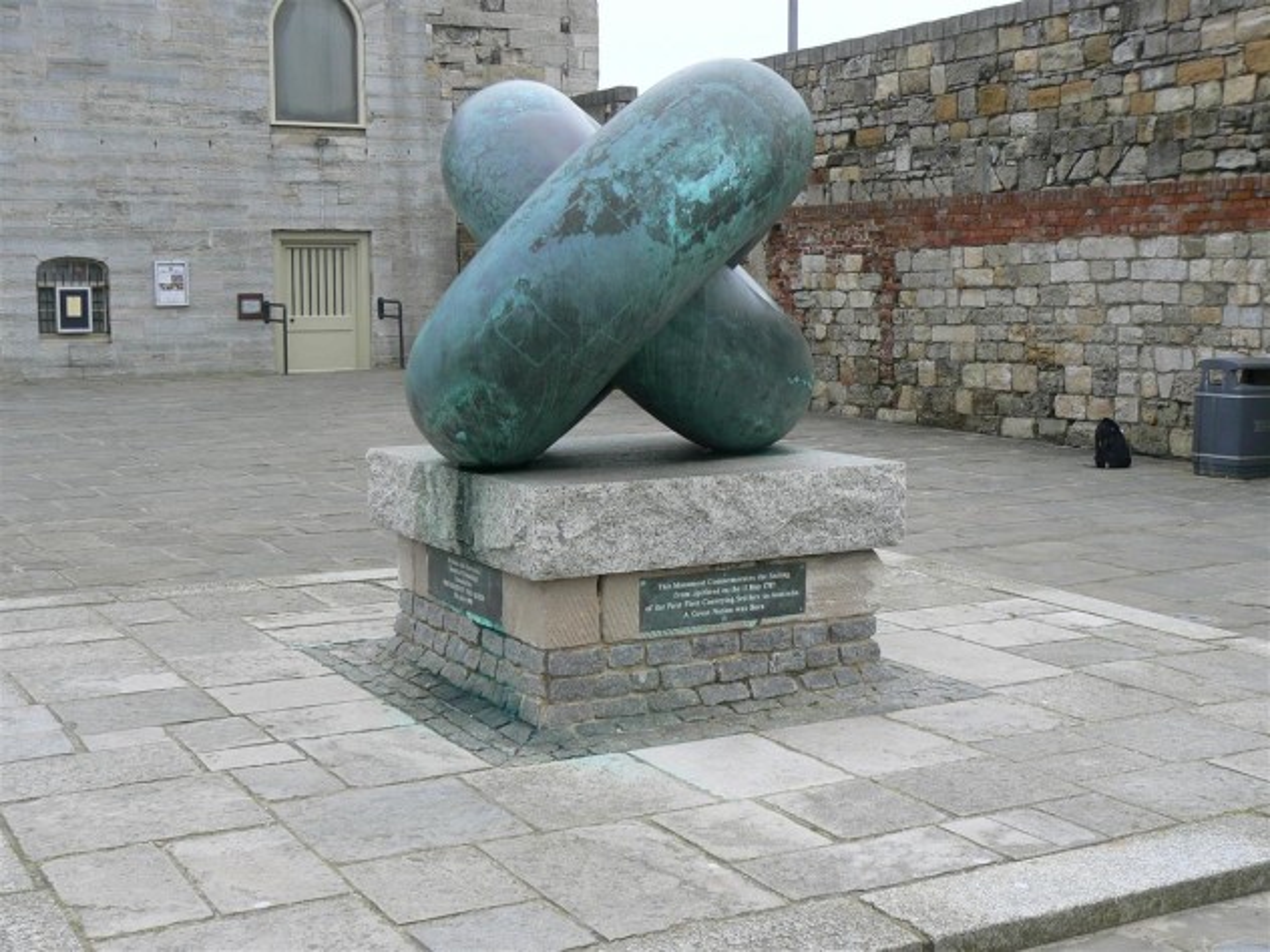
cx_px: 635
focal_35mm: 47
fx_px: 1724
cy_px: 476
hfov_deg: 40.4
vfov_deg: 30.9
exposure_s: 1/100
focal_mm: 7.8
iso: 80
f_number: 5
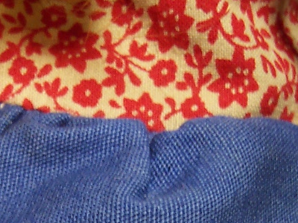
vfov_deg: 12.8
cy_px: 305
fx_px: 956
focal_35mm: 111
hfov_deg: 17.7
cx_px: 96
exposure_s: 1/30
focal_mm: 5.6
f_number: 2.8
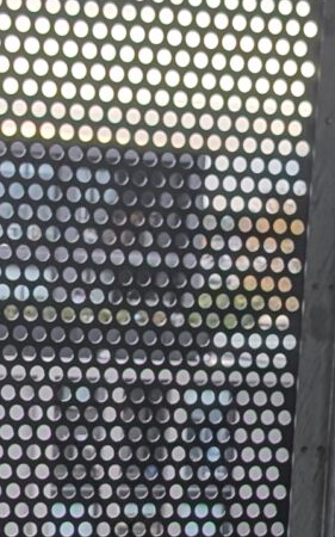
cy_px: 530
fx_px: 2119
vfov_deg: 14.2
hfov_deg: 9.0
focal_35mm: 145
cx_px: 186
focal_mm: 6.9
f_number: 1.68
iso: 20
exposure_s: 1/247
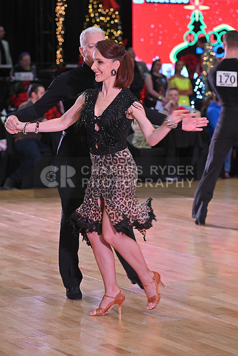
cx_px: 119
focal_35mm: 120
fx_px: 1189
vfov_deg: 17.1
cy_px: 178
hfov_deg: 11.4
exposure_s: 1/320
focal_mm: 120
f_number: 5
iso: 2500
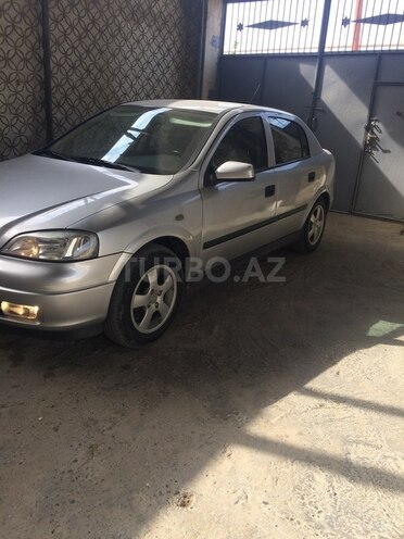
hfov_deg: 48.2
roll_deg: -3.4
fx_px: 451
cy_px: 270
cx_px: 202
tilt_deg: -19.8
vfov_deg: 61.7
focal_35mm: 29
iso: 32
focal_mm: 4.15
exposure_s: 1/406
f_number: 2.2
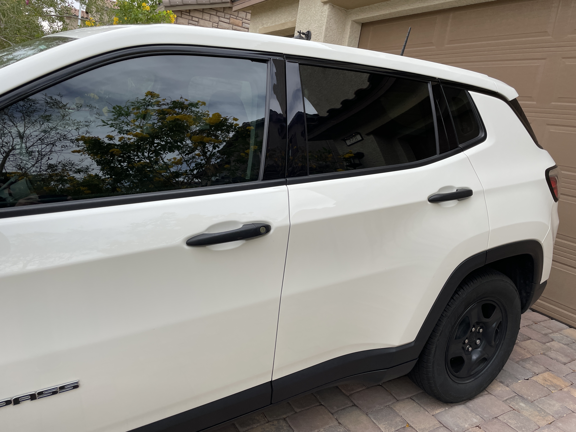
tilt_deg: -9.5
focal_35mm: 26
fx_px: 433
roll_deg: -8.6
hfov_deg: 67.3
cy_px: 216
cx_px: 288
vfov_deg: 53.1
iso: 32
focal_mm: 4.2
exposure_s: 1/1715
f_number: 1.6
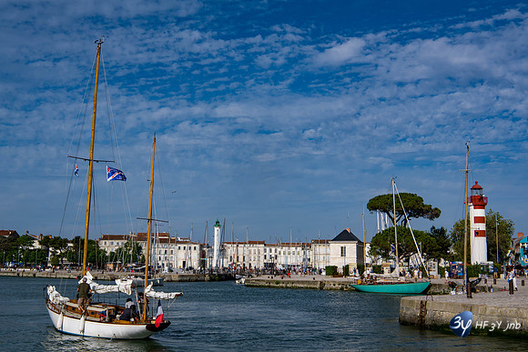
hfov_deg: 42.7
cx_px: 264
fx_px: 675
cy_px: 176
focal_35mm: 46
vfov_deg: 29.3
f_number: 11
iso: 64
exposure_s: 1/500
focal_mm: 46
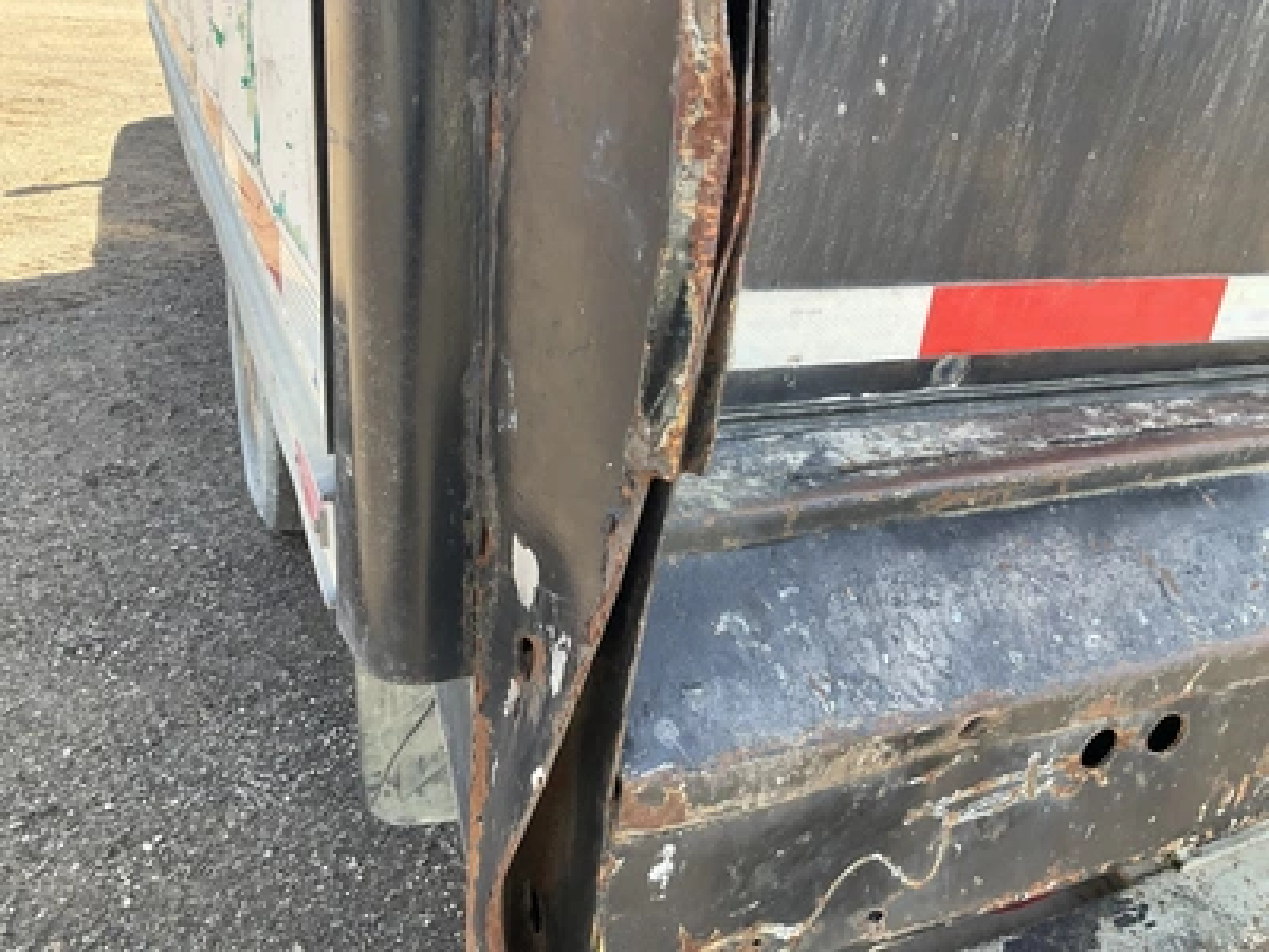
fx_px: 1063
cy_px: 476
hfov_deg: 61.7
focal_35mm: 29
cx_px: 634
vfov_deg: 48.2
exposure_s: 1/172
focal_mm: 3
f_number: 1.8
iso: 32
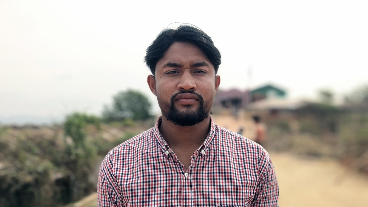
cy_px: 122
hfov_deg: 58.0
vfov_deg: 34.6
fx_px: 332
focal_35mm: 34
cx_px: 188
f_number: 0.95
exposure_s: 1/1454
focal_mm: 3.95
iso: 76
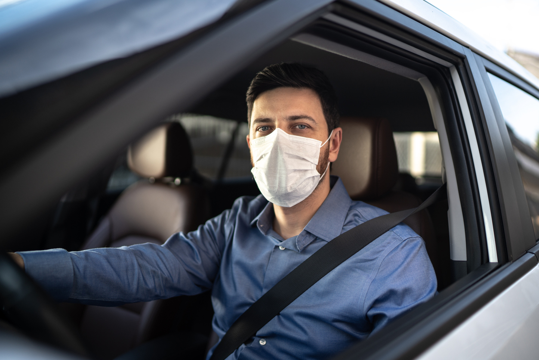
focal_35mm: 35
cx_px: 270
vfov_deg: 37.9
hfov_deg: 54.4
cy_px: 180
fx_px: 524
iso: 100
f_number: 1.4
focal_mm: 35
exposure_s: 1/1600
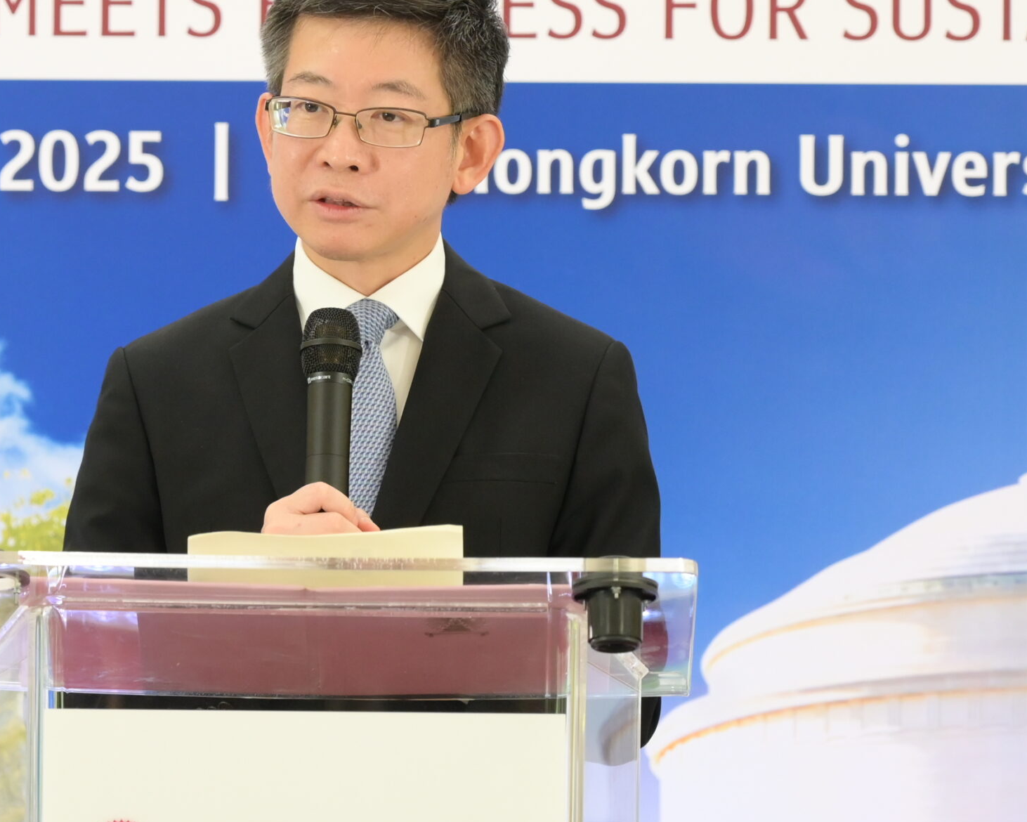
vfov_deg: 5.2
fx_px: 8998
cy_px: 376
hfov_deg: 6.5
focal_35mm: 296
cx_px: 305
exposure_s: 1/200
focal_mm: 120
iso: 2000
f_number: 4
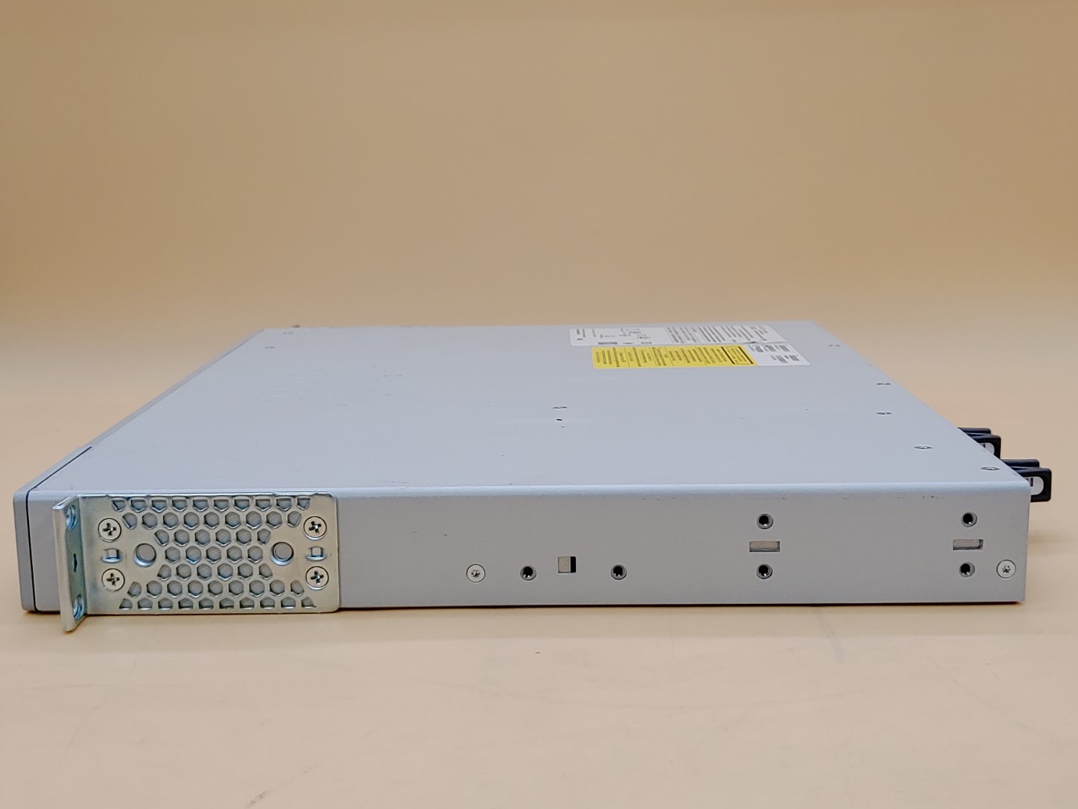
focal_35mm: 47
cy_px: 411
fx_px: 1464
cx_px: 534
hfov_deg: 40.4
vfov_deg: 30.9
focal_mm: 4.36
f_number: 1.8
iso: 50
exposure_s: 1/115
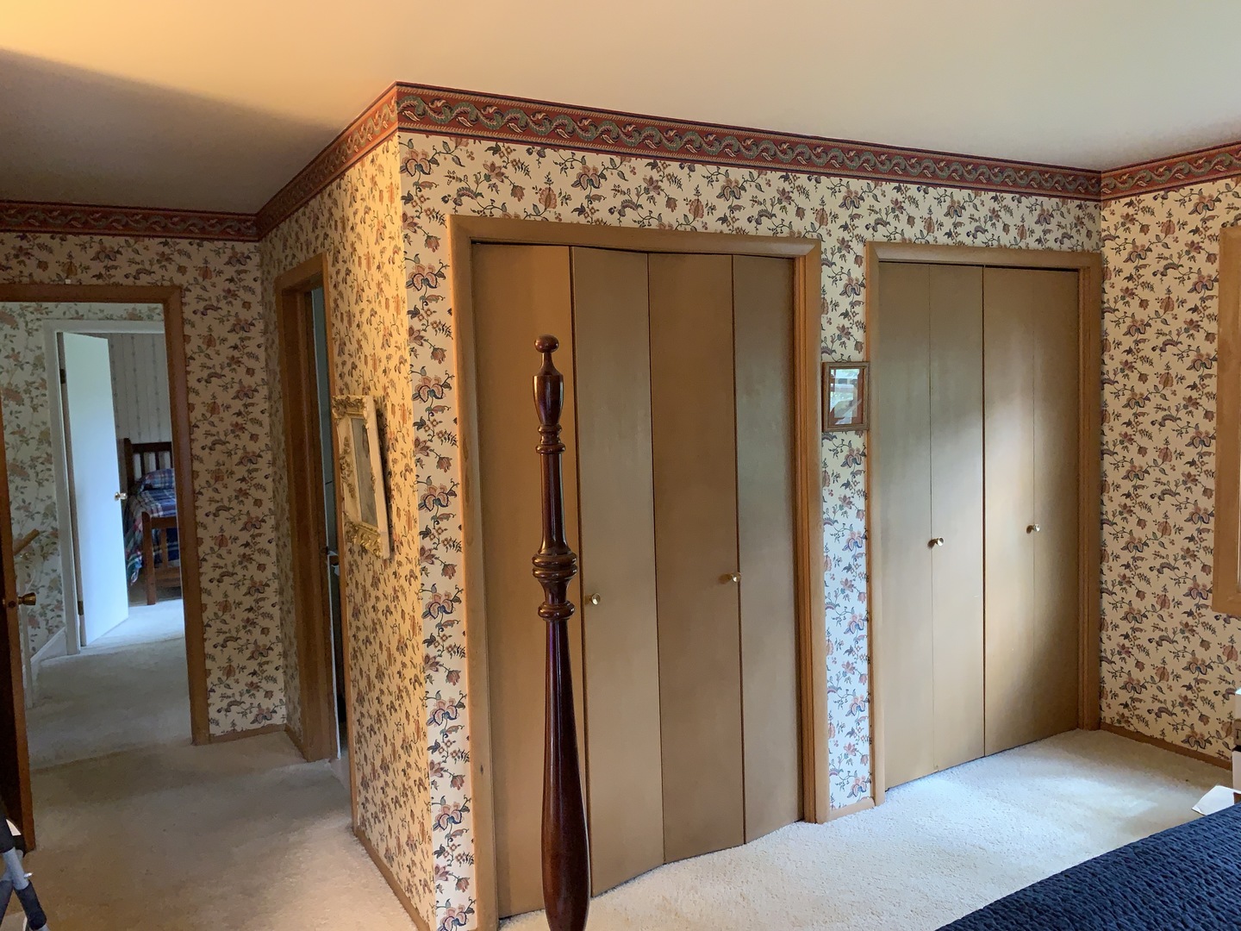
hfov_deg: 67.3
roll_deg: +1.8
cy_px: 466
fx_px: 932
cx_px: 620
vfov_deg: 53.1
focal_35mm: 26
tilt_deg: -5.0
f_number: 1.8
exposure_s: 1/60
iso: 320
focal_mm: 4.25
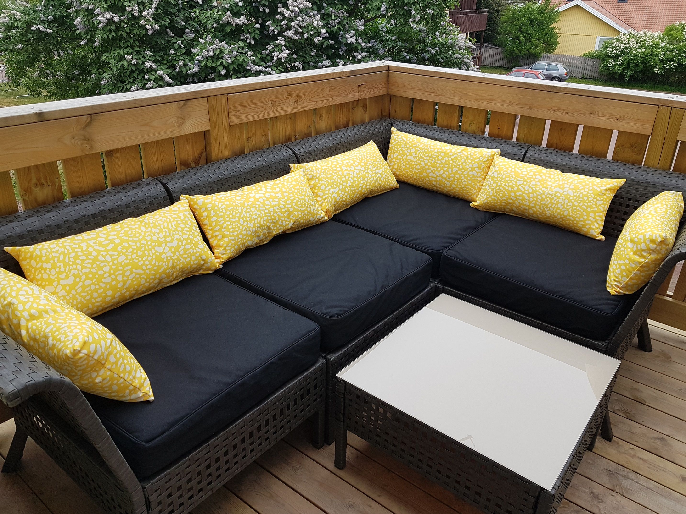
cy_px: 257
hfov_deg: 67.3
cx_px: 343
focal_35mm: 26
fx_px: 515
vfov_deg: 53.1
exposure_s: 1/680
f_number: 1.7
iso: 50
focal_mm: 4.2
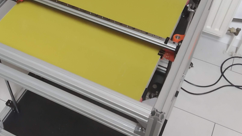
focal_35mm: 50
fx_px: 321
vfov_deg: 23.8
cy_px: 45
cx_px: 91
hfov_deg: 41.0
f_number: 2.2
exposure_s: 1/20
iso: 640
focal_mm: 3.82
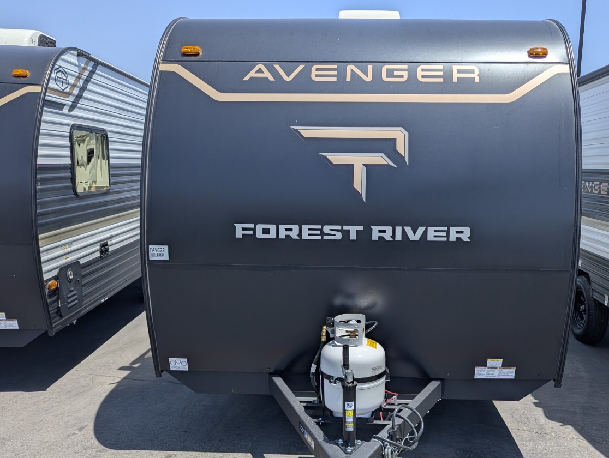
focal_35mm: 30
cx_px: 356
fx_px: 528
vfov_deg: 46.8
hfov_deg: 59.6
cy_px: 258
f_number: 1.85
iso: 46
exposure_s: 1/4049
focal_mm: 6.81
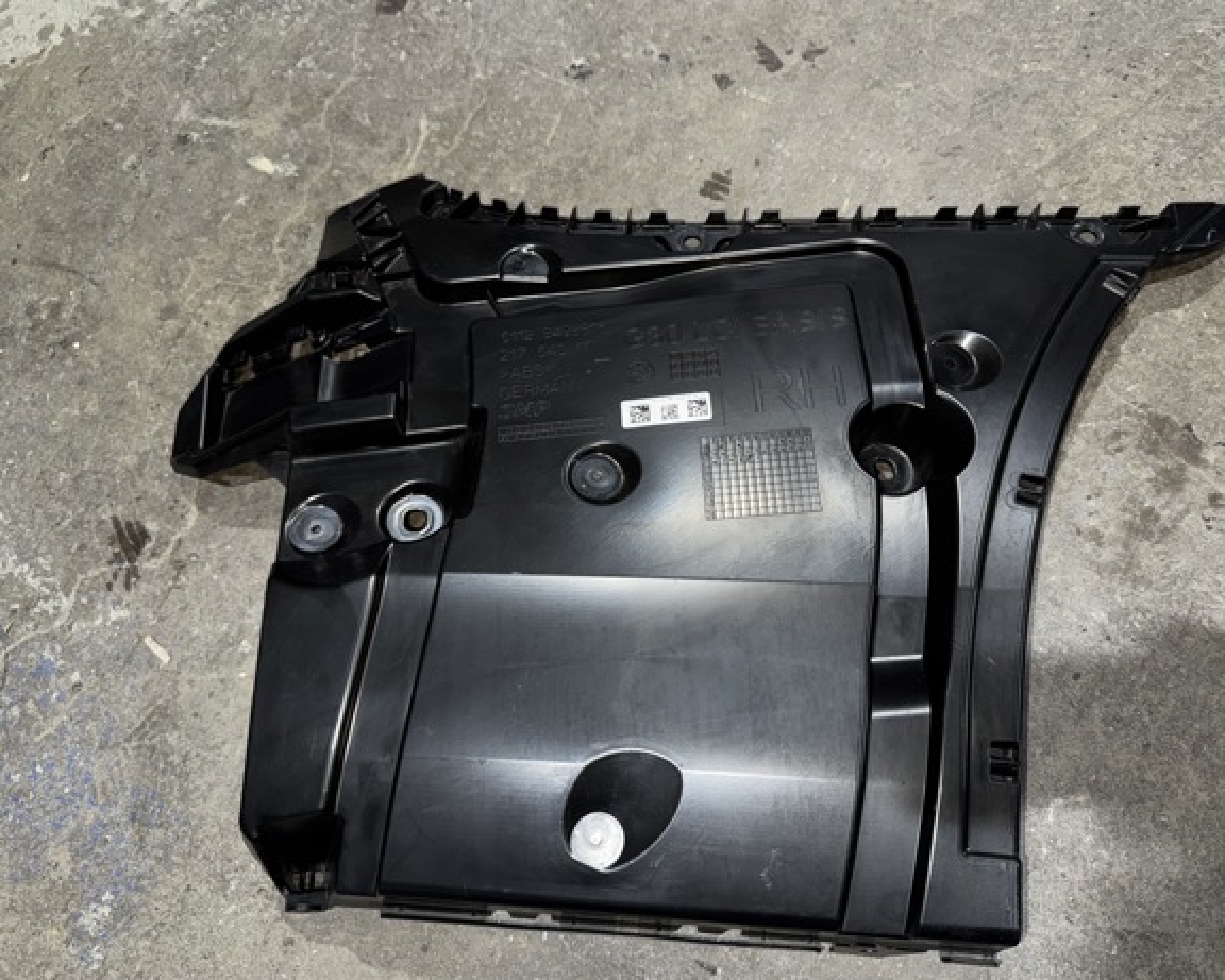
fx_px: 943
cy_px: 496
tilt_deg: -70.2
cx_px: 657
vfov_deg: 54.9
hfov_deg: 65.9
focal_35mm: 26
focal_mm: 6.76
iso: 100
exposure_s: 1/23
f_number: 1.78
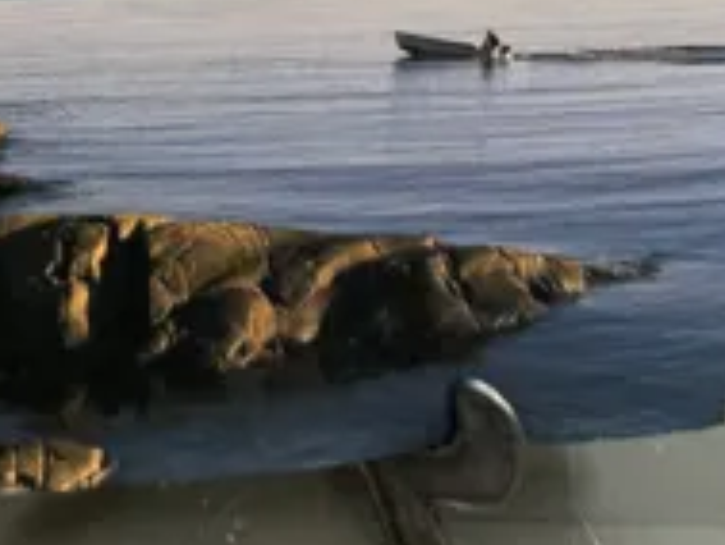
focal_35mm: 76
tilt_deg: -28.5
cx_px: 123
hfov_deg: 25.1
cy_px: -292
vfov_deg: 17.3
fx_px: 1593
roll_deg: -0.3
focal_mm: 6.76
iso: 64
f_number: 1.78
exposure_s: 1/230
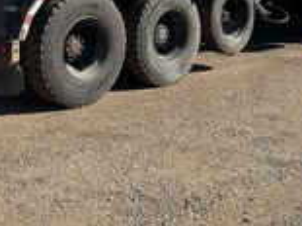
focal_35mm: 75
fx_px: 654
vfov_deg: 18.5
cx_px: 129
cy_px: -55
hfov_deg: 26.0
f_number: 1.8
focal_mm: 3
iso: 25
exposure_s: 1/1626
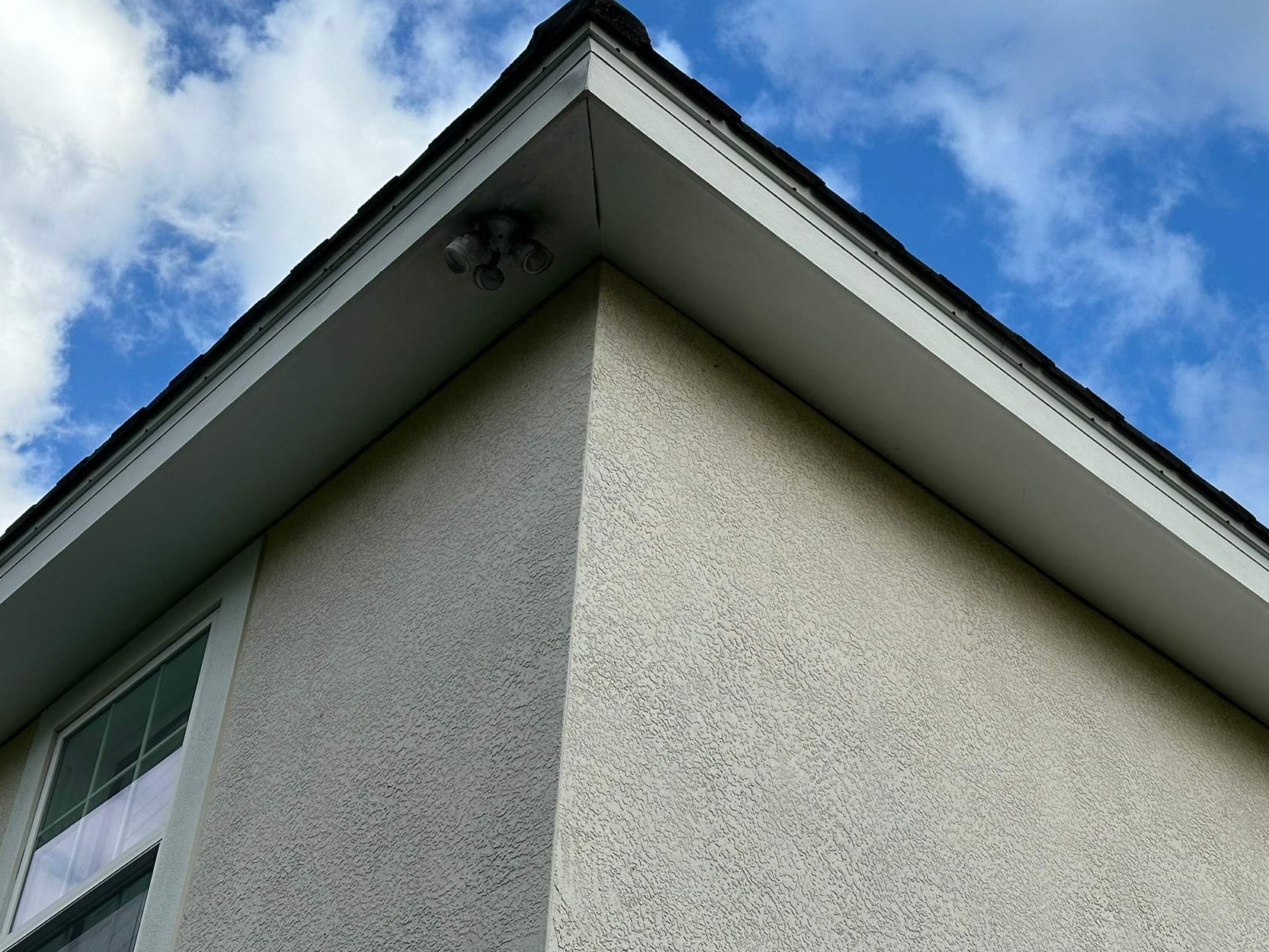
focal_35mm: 59
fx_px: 2163
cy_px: 481
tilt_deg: +41.4
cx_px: 662
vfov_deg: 24.8
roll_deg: -3.5
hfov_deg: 32.7
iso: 64
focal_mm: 6.86
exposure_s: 1/3257
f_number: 1.78
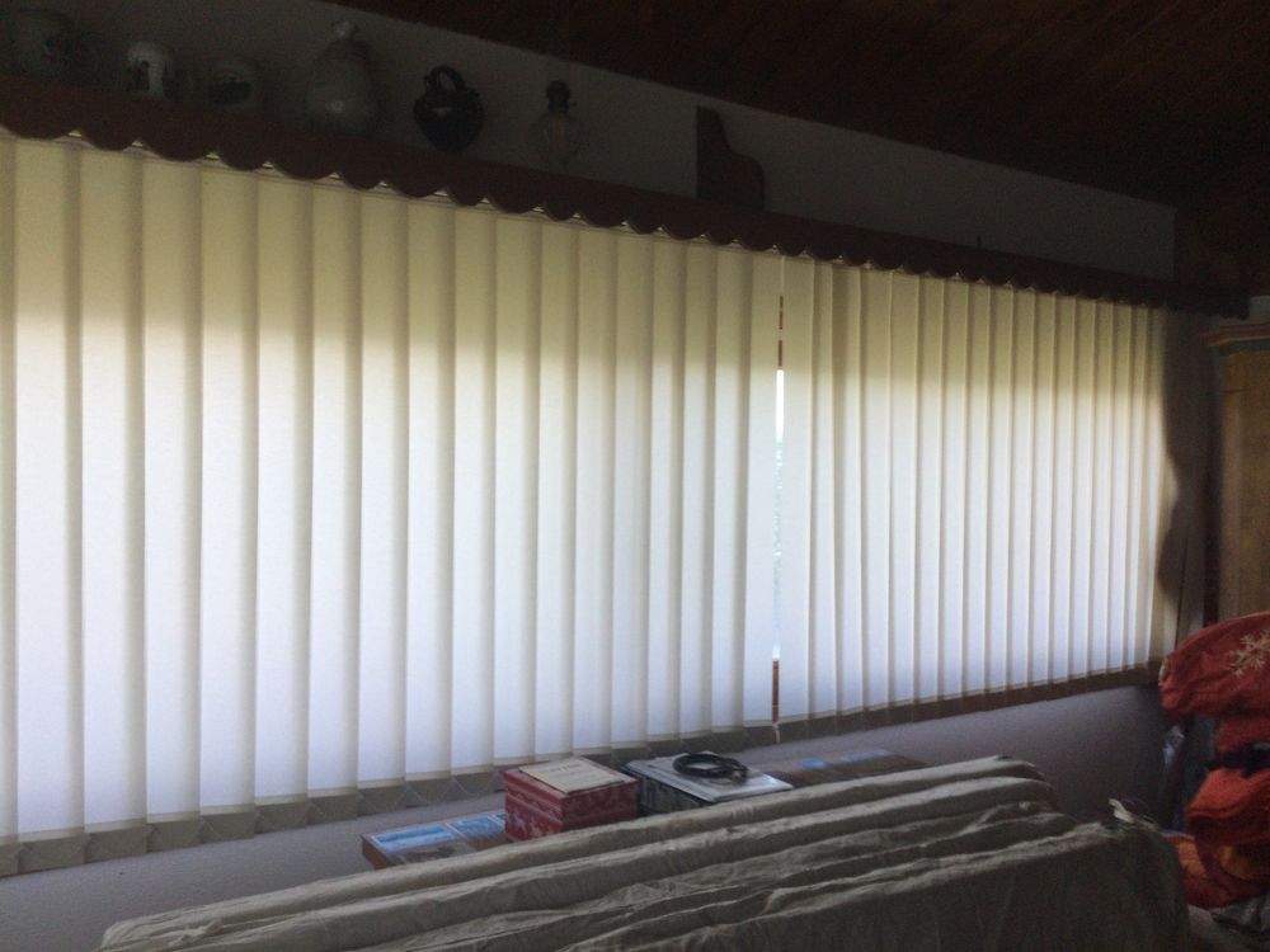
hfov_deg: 58.4
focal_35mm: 31
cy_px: 476
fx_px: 1137
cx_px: 635
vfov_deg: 45.4
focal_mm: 3.3
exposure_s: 1/100
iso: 40
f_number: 2.4
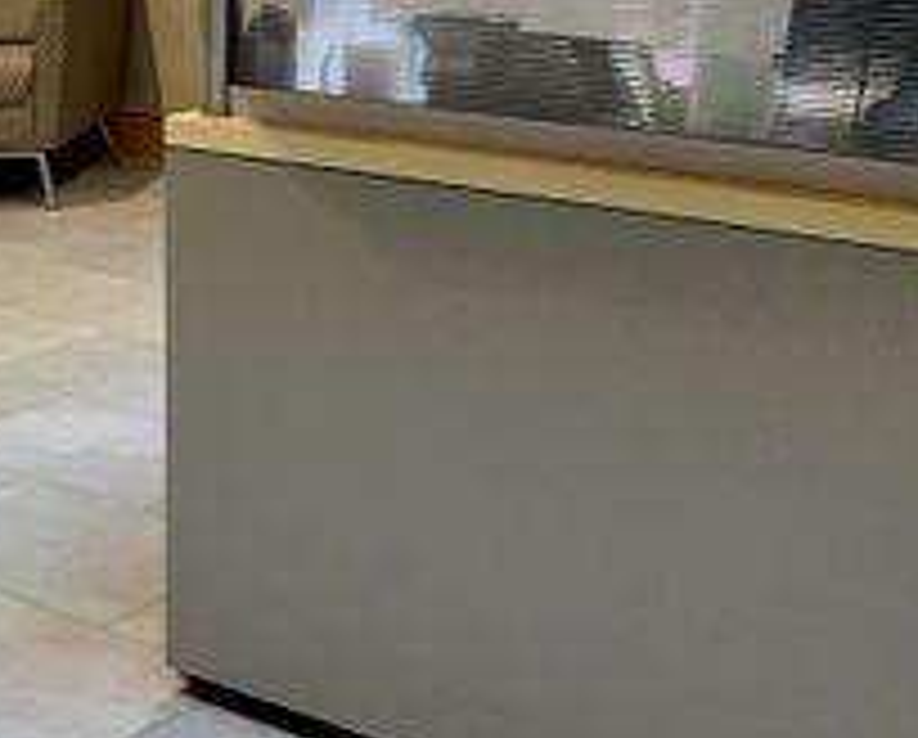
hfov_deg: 28.9
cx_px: 873
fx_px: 1688
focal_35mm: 62
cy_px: -63
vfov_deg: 23.3
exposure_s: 1/60
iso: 160
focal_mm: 4.2
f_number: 1.6
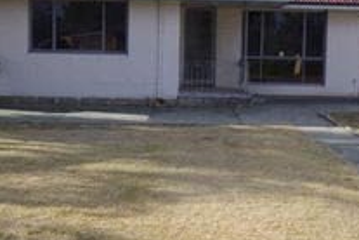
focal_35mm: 68
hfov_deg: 29.7
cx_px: 182
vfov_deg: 20.0
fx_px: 678
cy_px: 86
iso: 200
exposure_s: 1/125
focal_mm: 20
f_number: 11
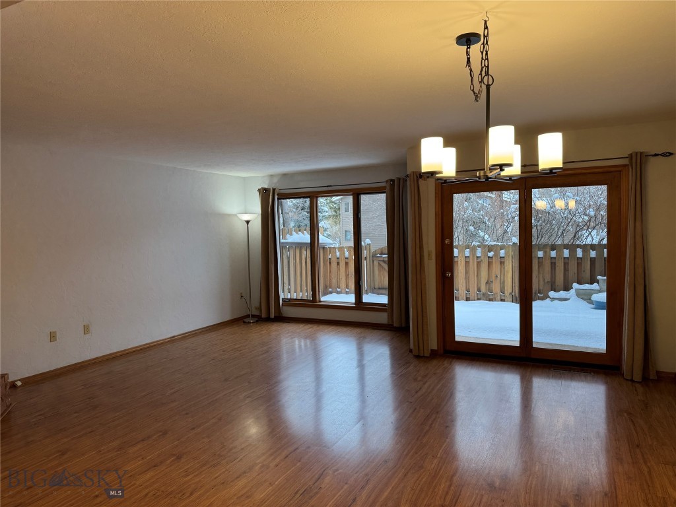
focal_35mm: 24
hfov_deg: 71.6
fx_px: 469
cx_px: 338
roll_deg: +1.2
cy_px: 254
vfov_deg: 56.8
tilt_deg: -3.8
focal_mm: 6.76
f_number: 1.78
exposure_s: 1/120
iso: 64
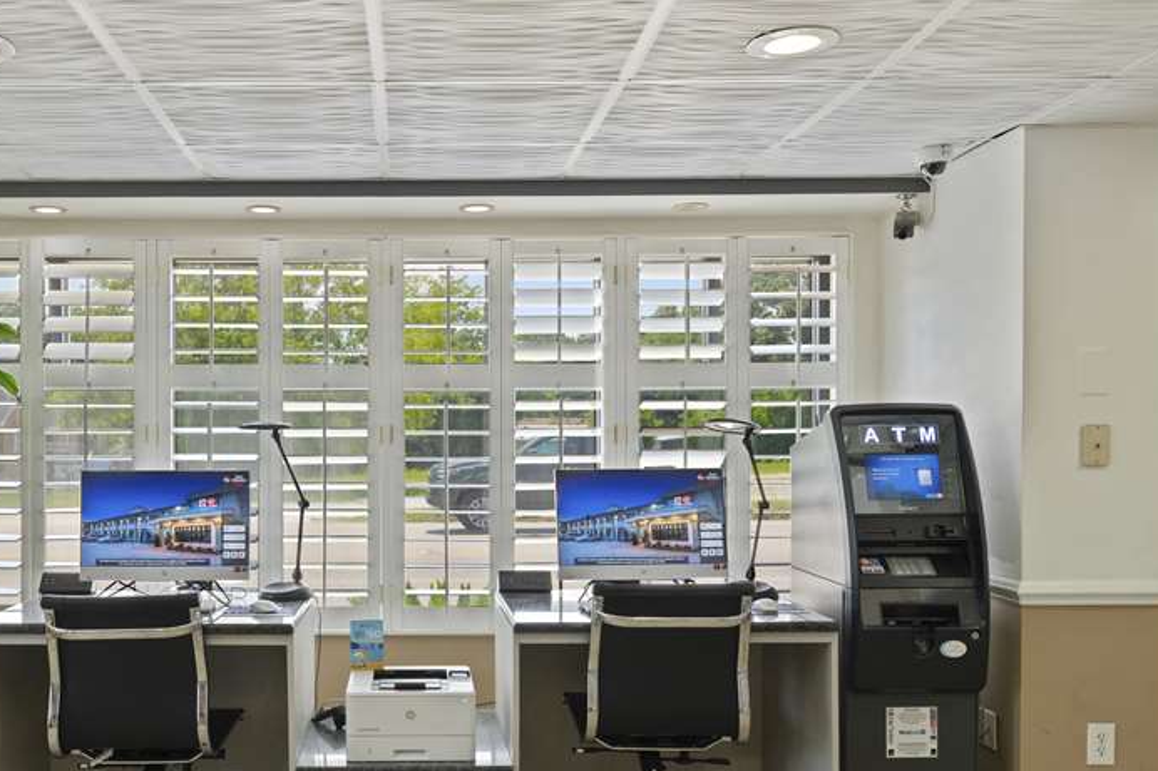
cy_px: 462
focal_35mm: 34
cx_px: 402
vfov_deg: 38.7
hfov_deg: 54.9
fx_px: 1093
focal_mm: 23
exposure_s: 1/10
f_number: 8
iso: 250
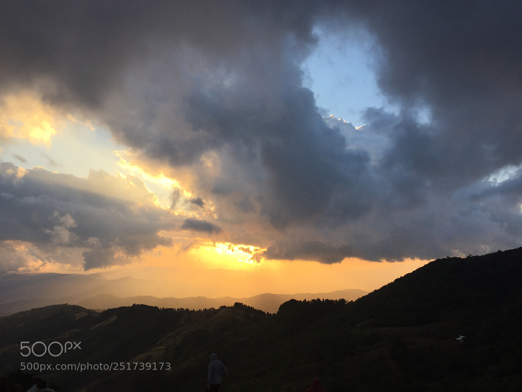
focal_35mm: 29
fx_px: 437
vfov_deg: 48.2
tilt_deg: +8.2
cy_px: 196
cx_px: 261
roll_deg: -1.3
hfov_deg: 61.7
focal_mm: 4.15
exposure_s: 1/775
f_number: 2.2
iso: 32
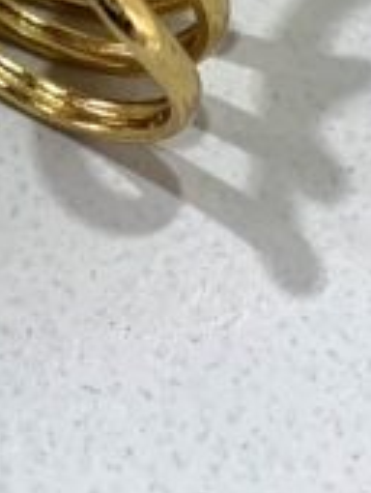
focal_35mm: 122
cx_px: 142
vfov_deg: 15.2
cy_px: -194
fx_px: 1739
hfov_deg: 12.2
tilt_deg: -48.3
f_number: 1.8
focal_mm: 4.25
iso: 80
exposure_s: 1/100
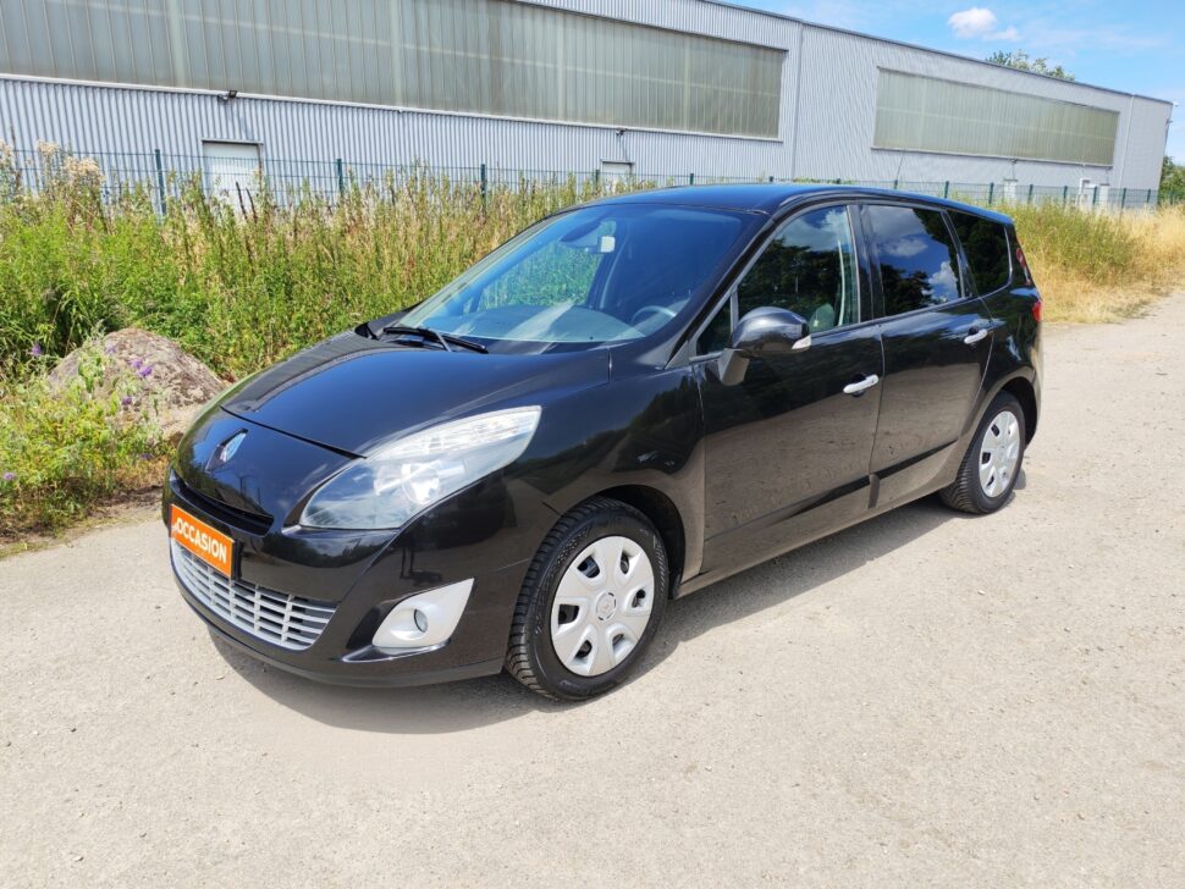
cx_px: 592
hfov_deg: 65.3
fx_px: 925
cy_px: 444
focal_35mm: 27
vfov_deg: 51.4
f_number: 1.9
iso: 50
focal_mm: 6.12
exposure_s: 1/500
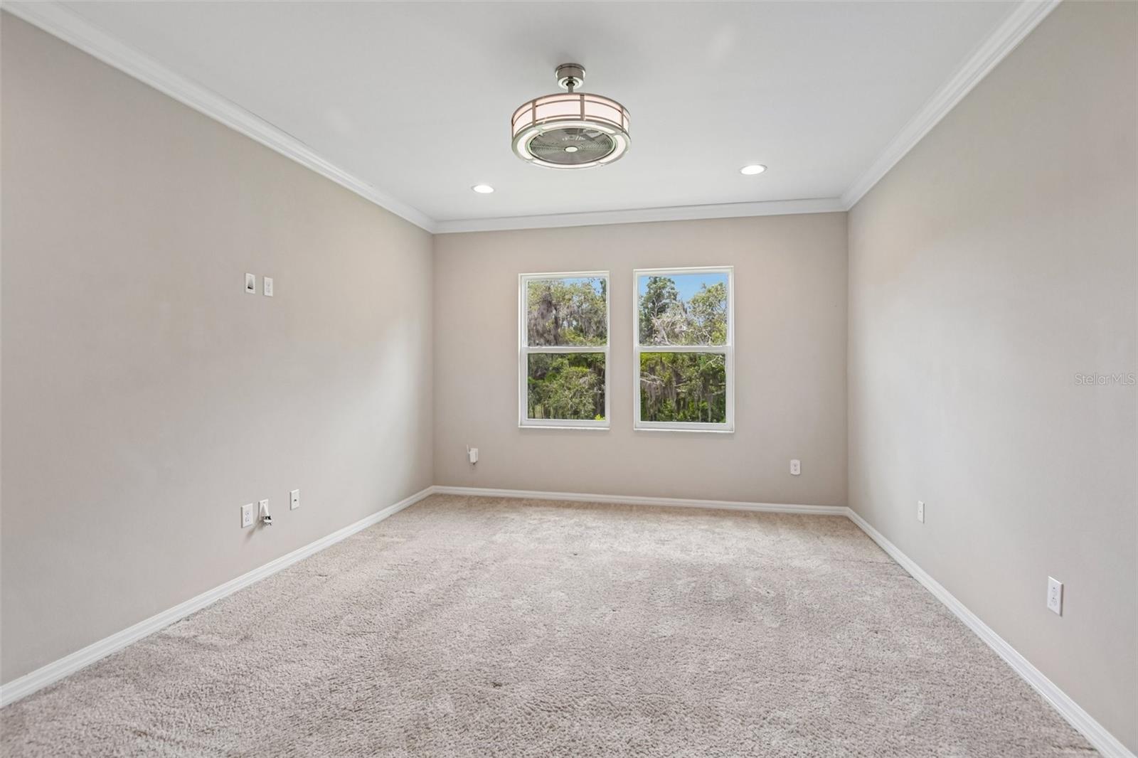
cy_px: 379
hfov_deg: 96.7
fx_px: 506
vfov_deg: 73.7
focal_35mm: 16
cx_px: 569
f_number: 8
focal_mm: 16
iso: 400
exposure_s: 1/40
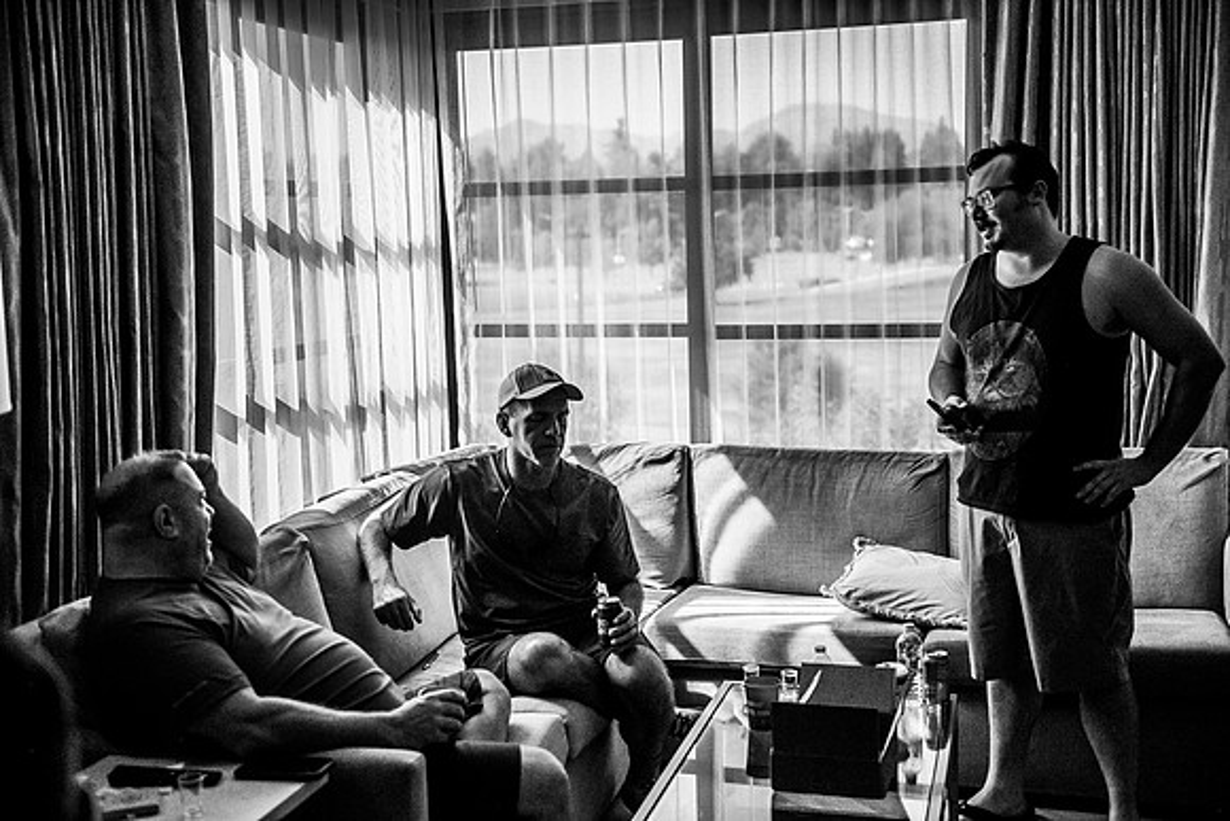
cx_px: 615
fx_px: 1538
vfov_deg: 29.9
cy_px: 410
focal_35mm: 45
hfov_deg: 43.6
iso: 1250
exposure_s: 1/5000
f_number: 2.8
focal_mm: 45
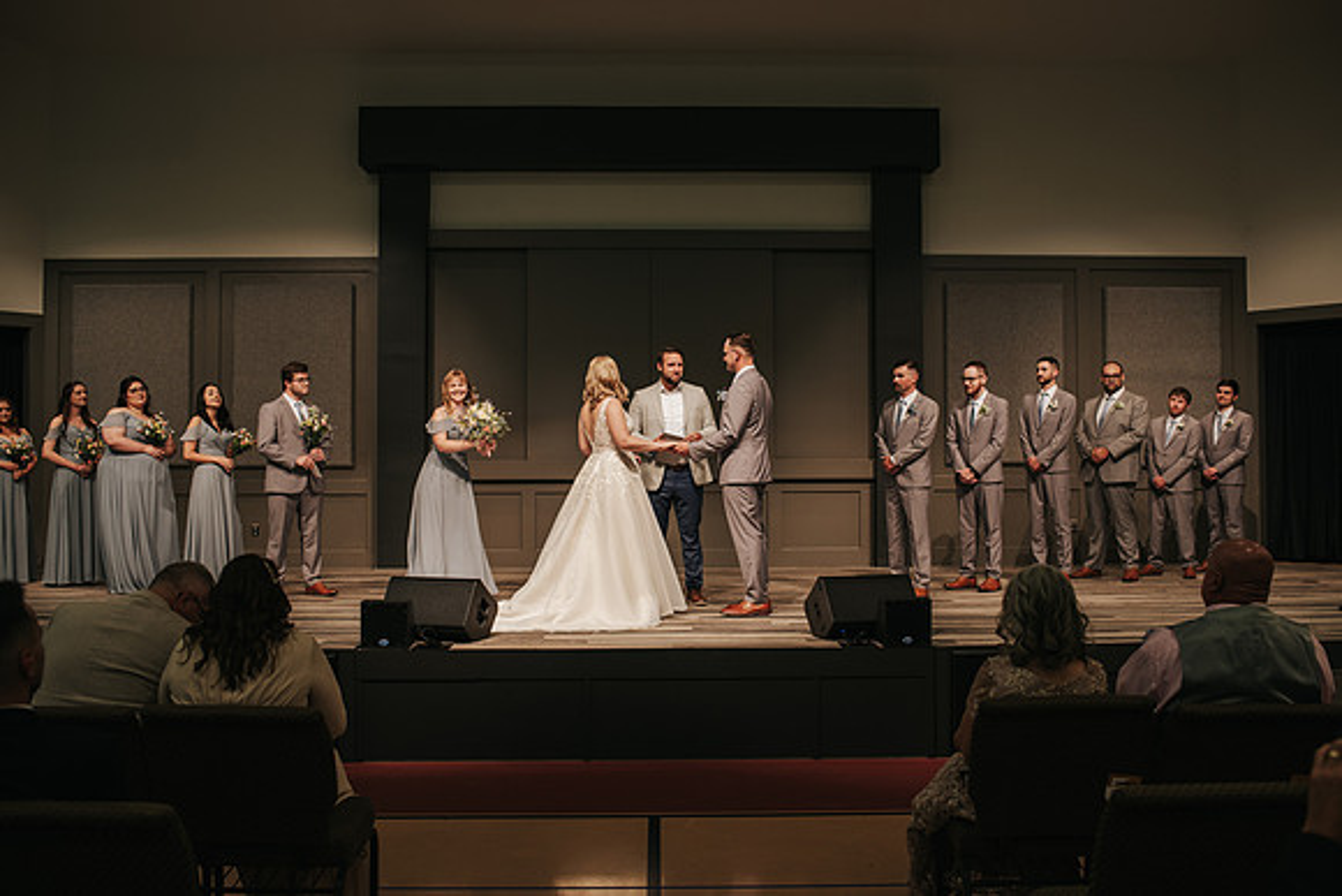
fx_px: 1349
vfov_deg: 36.7
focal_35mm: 36
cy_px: 448
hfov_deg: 52.9
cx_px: 683
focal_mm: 35
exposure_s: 1/125
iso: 560
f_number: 3.2
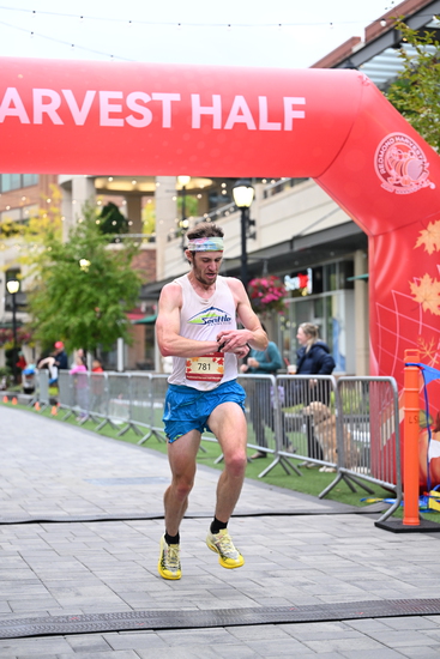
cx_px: 220
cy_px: 330
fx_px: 1282
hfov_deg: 19.5
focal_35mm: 70
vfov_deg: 28.8
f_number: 2.8
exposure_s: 1/800
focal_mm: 70
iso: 1600
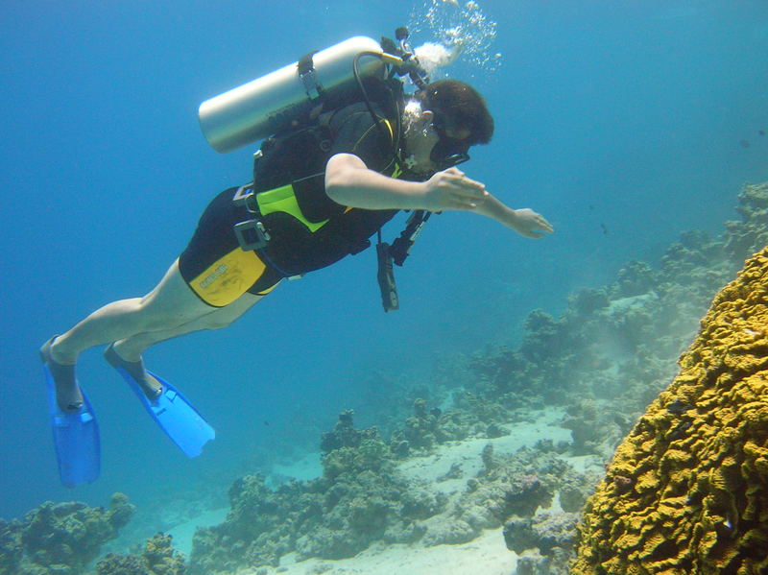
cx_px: 384
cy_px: 288
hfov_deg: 54.0
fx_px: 754
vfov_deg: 41.8
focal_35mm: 34
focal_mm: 5.7
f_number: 4.9
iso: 50
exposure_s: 1/120
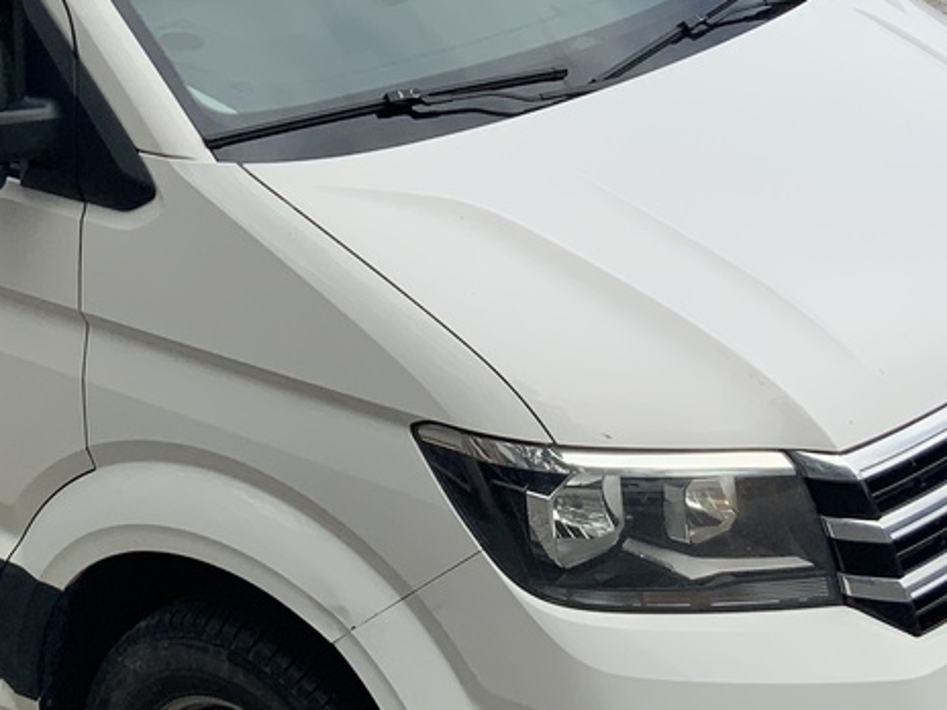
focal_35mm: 90
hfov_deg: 21.4
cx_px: 153
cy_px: 12
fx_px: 2462
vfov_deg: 16.1
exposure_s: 1/816
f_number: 1.8
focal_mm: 3
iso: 16
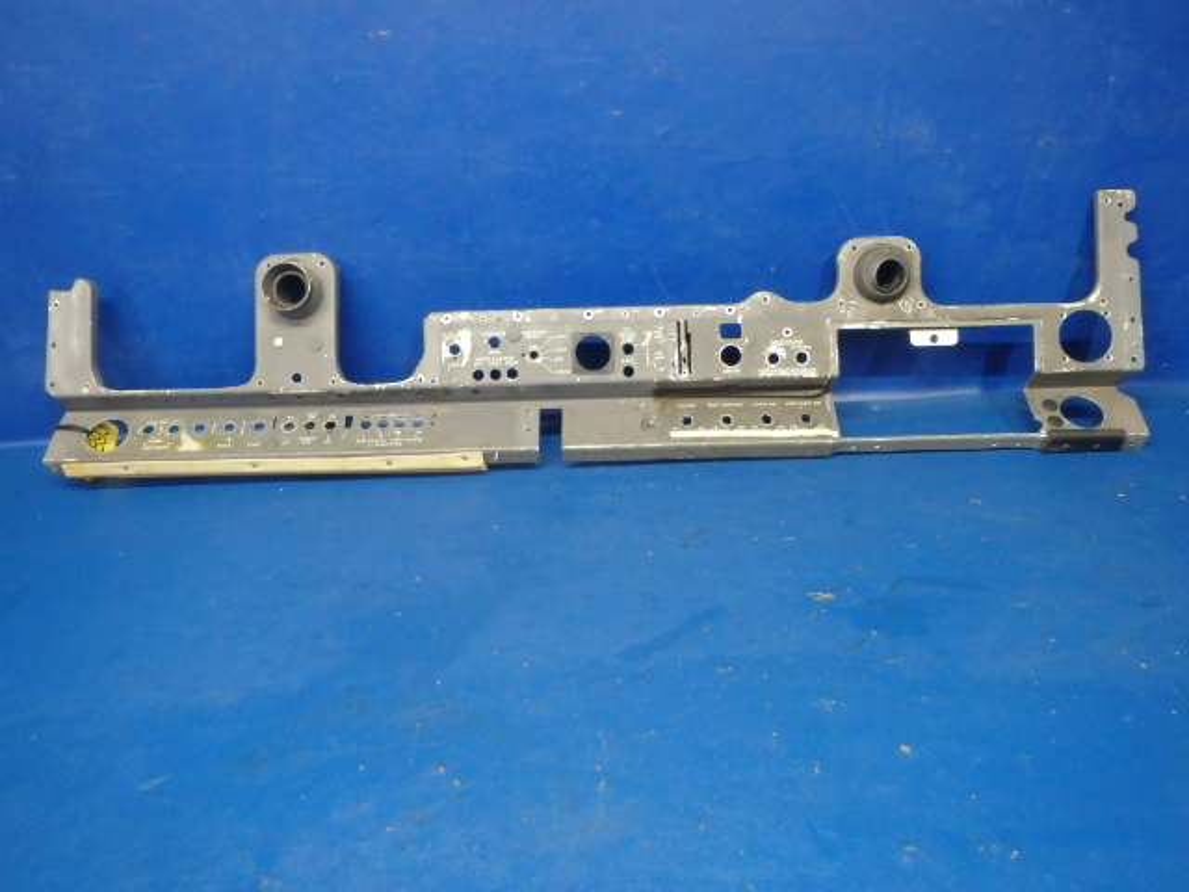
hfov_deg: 63.4
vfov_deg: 49.7
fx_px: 962
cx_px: 594
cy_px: 446
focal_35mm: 28
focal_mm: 5
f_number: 3.9
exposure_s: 1/30
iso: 800
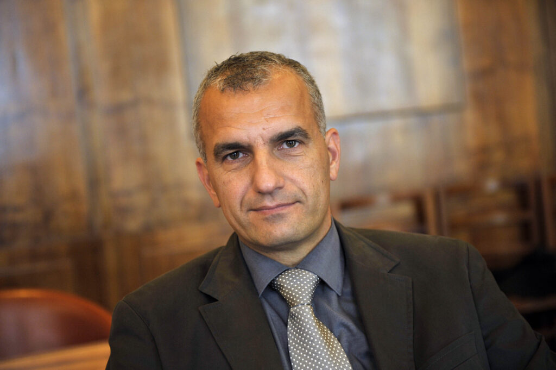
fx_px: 1080
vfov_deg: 19.4
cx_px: 278
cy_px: 185
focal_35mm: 70
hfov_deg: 28.9
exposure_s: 1/80
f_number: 2.8
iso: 800
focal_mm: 70
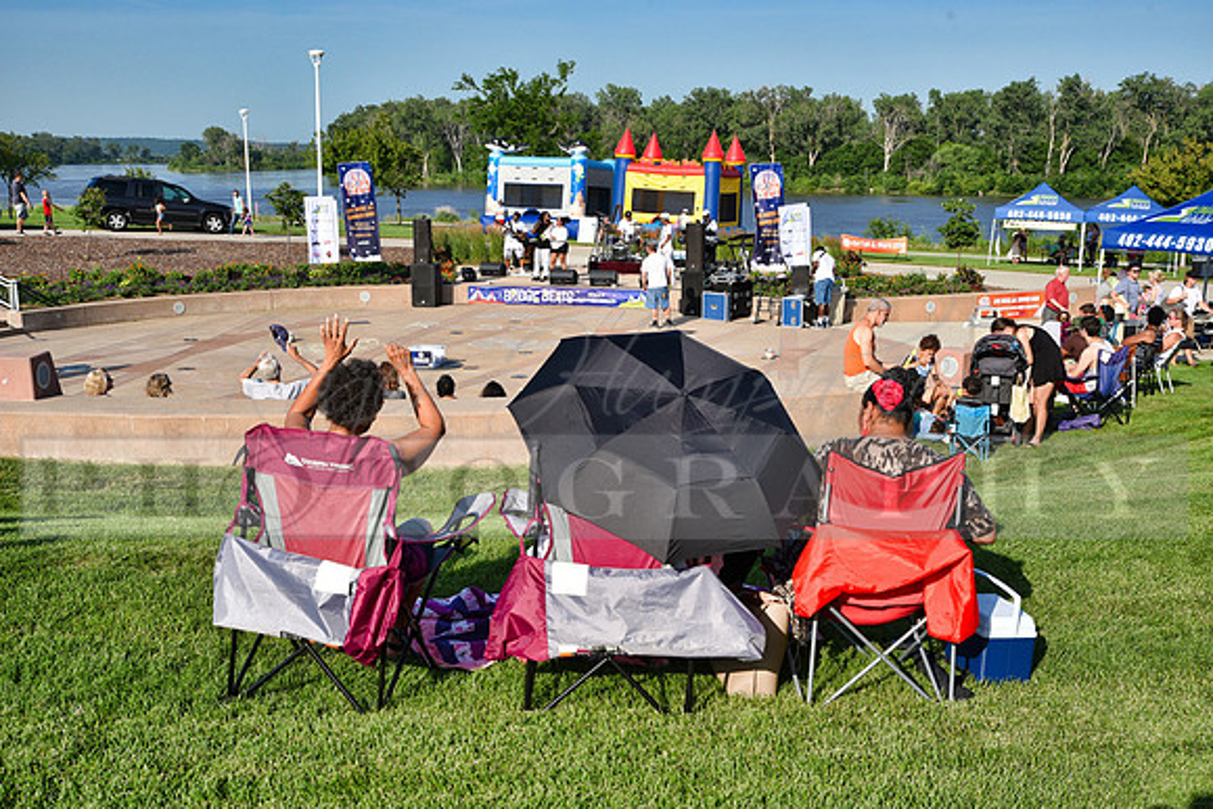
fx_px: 1348
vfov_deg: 33.4
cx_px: 606
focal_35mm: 40
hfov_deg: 48.4
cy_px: 404
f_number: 9
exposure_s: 1/320
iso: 200
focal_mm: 40
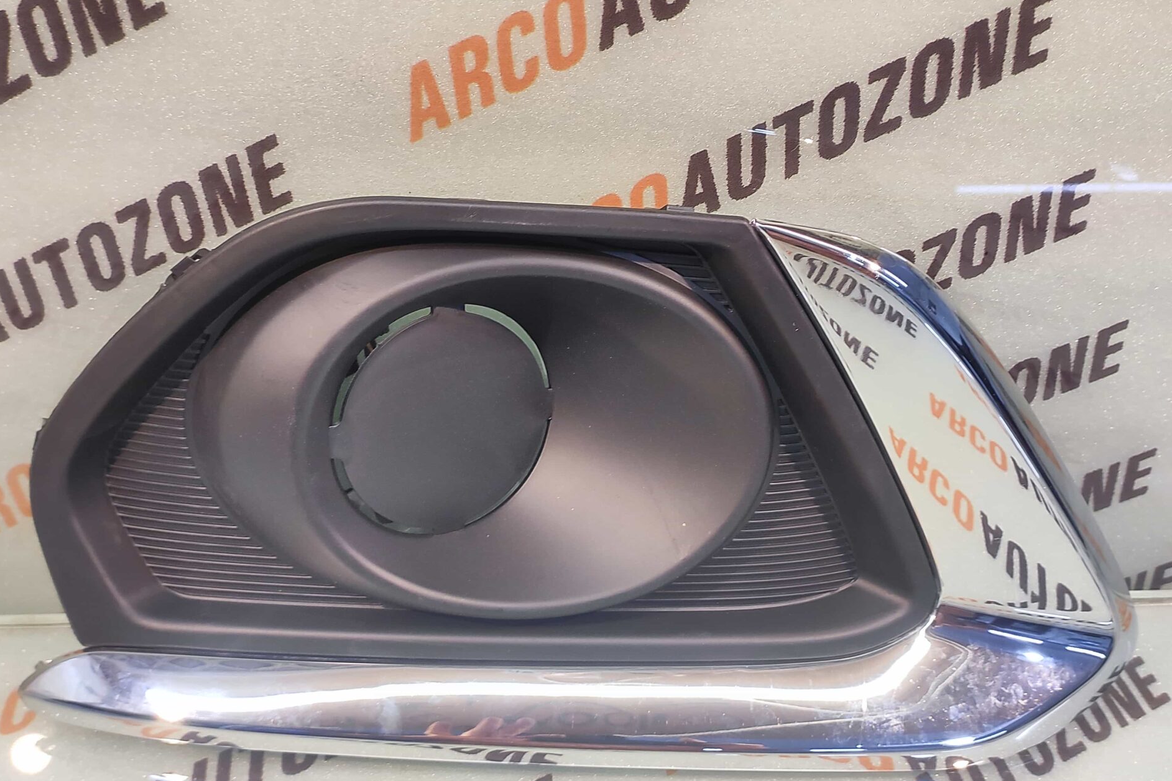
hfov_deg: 73.7
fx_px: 781
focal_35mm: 24
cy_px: 416
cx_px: 605
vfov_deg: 53.1
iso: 217
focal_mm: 4.74
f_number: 1.79
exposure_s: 1/33
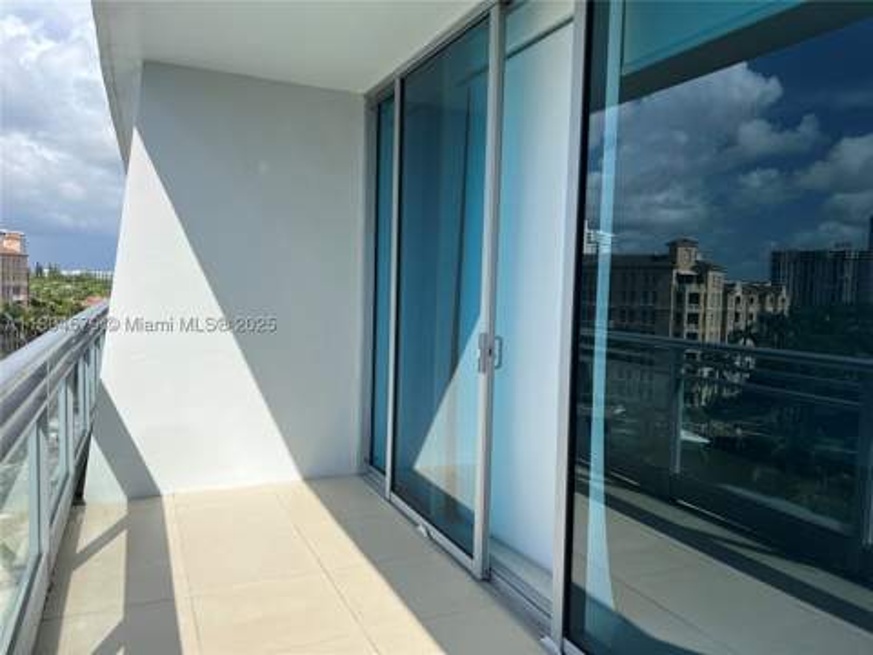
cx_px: 436
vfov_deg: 53.1
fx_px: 656
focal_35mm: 26
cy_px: 328
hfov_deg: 67.3
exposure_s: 1/4630
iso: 50
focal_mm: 5.7
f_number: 1.5
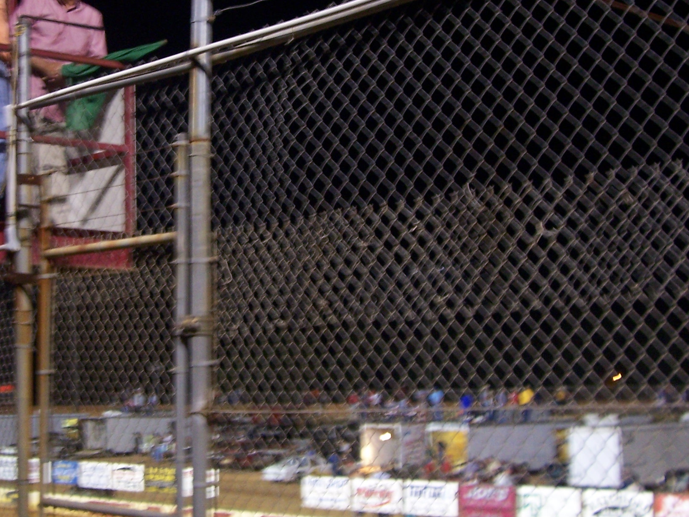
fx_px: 1314
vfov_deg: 22.2
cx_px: 181
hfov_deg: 29.0
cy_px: 178
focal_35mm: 66
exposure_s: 1/8
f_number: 3
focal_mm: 7
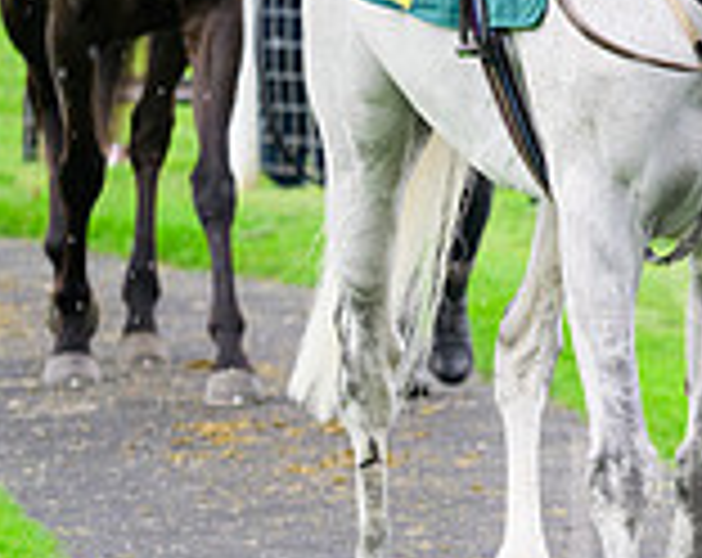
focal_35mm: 770
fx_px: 15958
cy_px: 295
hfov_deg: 2.5
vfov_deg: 2.0
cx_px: 1152
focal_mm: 220
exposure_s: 1/640
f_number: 5.6
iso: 1600
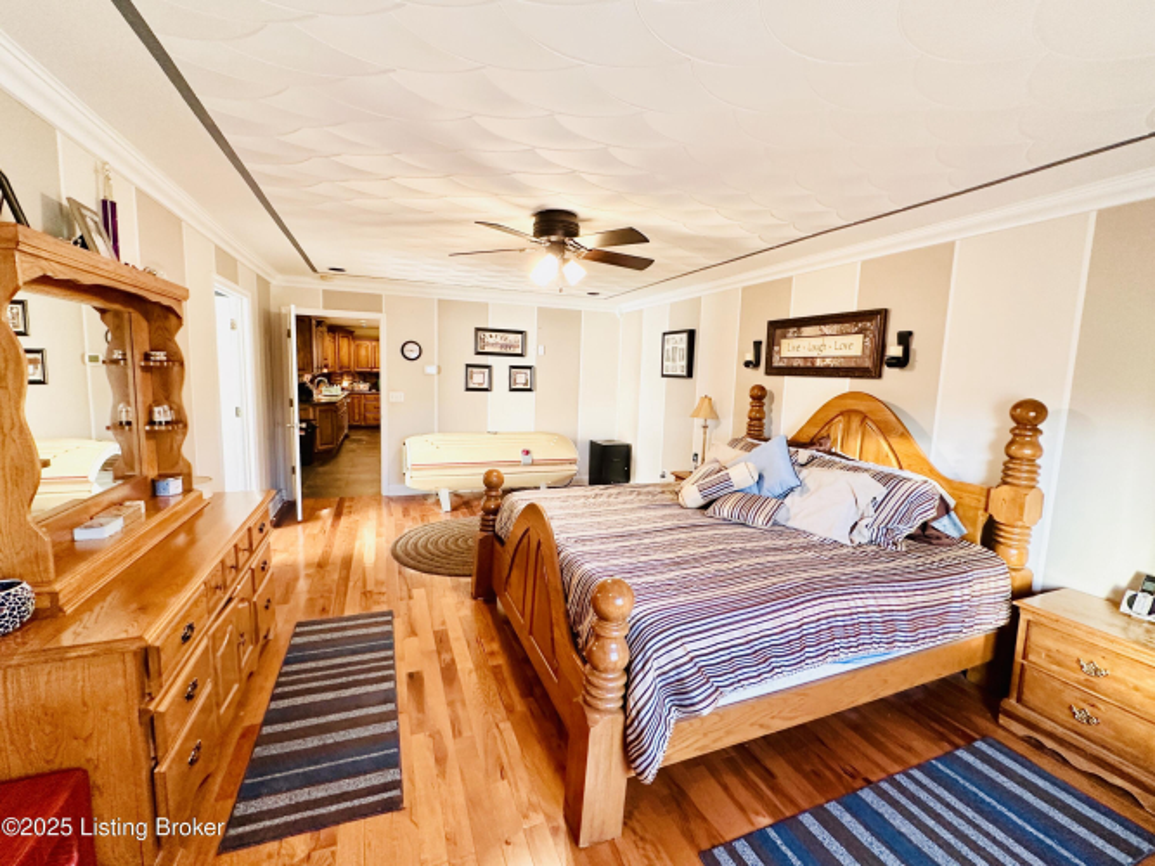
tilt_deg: -6.7
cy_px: 433
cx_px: 578
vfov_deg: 85.7
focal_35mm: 14
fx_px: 467
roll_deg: +0.4
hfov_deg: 102.1
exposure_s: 1/60
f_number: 2.2
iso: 250
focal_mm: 2.22
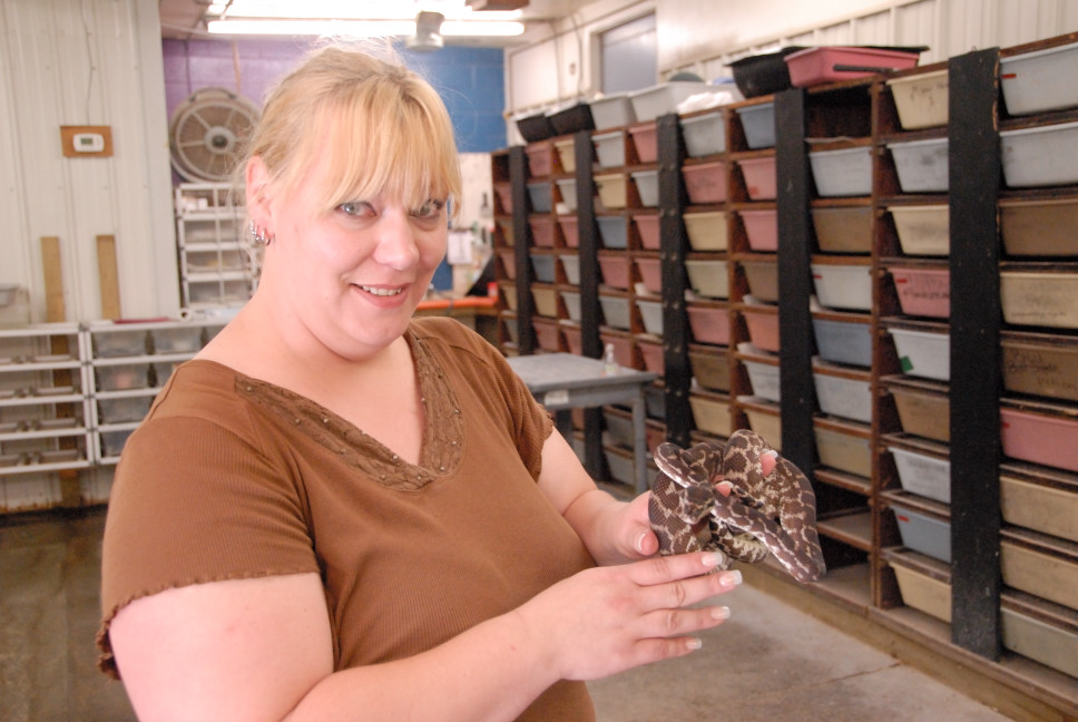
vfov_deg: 34.3
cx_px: 539
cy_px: 361
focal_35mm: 39
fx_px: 1169
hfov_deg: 49.5
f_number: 4
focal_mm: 26
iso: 1600
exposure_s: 1/60
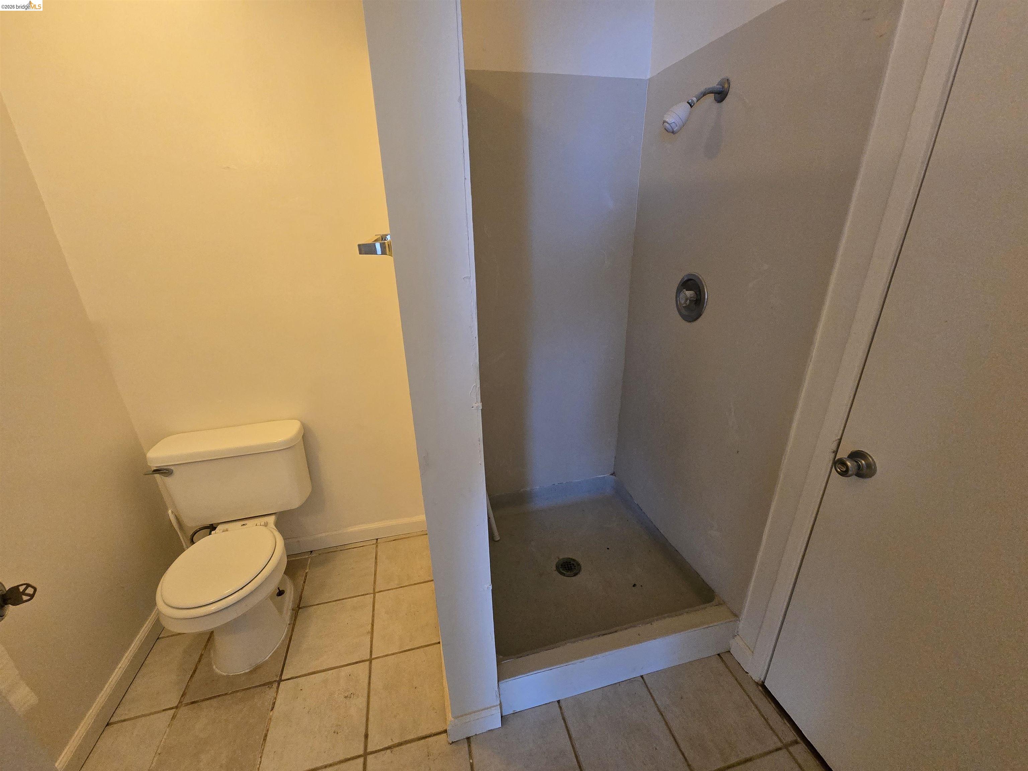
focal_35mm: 13
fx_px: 386
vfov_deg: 89.9
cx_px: 514
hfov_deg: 106.2
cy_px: 386
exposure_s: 1/60
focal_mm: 2.2
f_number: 2.2
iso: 640
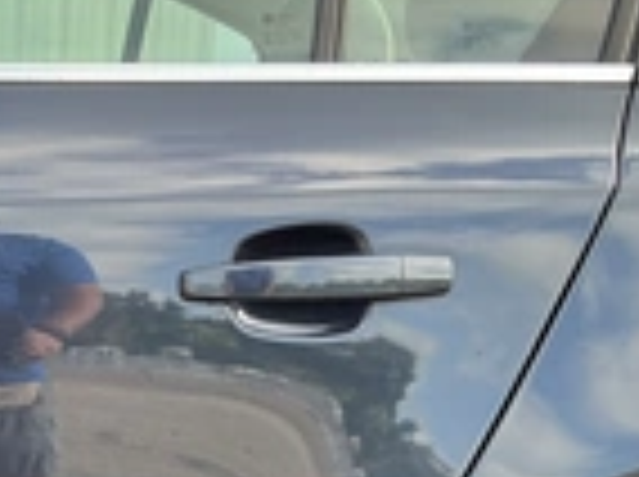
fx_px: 1456
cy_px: 536
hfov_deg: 23.8
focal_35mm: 79
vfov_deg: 17.9
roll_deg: -3.9
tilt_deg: -11.3
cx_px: 18
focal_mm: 3
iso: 25
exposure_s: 1/144
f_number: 1.8
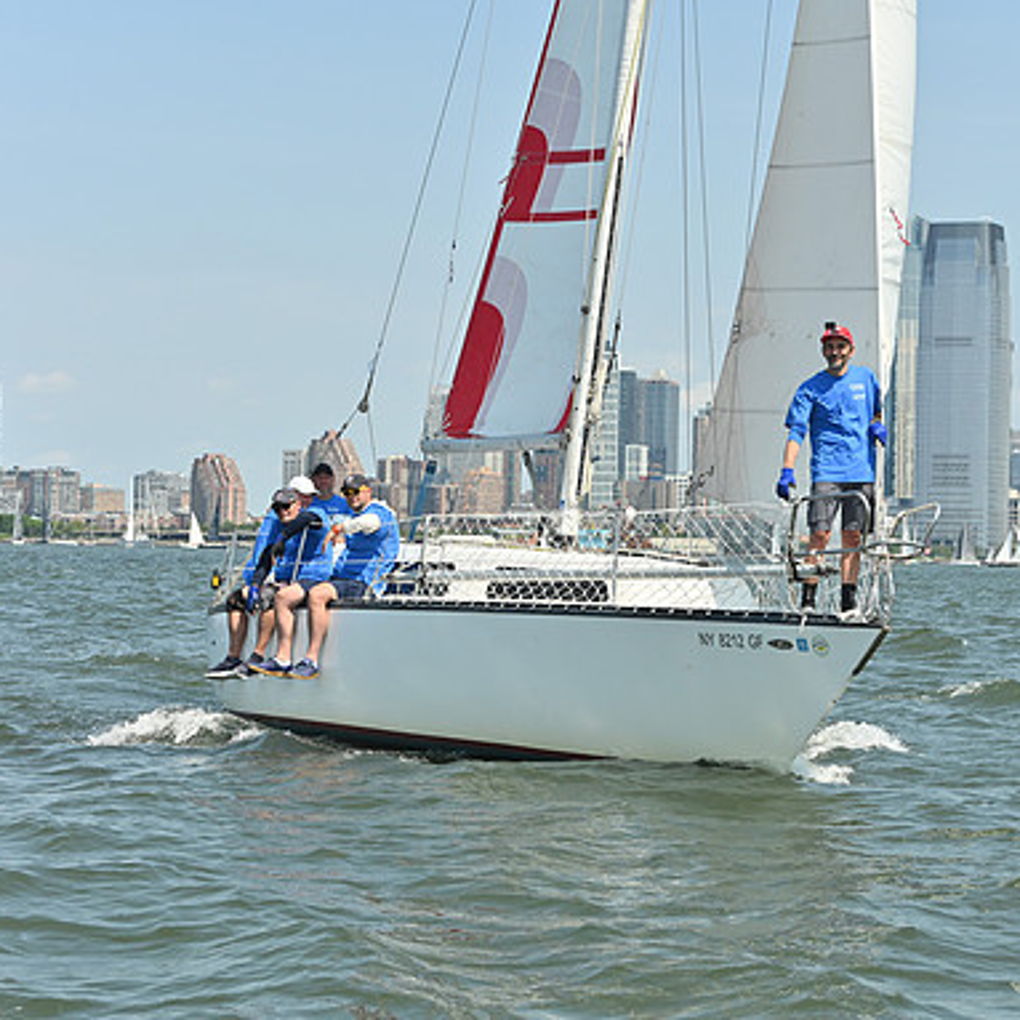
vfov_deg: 19.3
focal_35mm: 90
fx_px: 3000
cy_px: 513
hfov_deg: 19.3
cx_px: 650
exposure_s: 1/1250
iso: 320
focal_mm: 70
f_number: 6.3
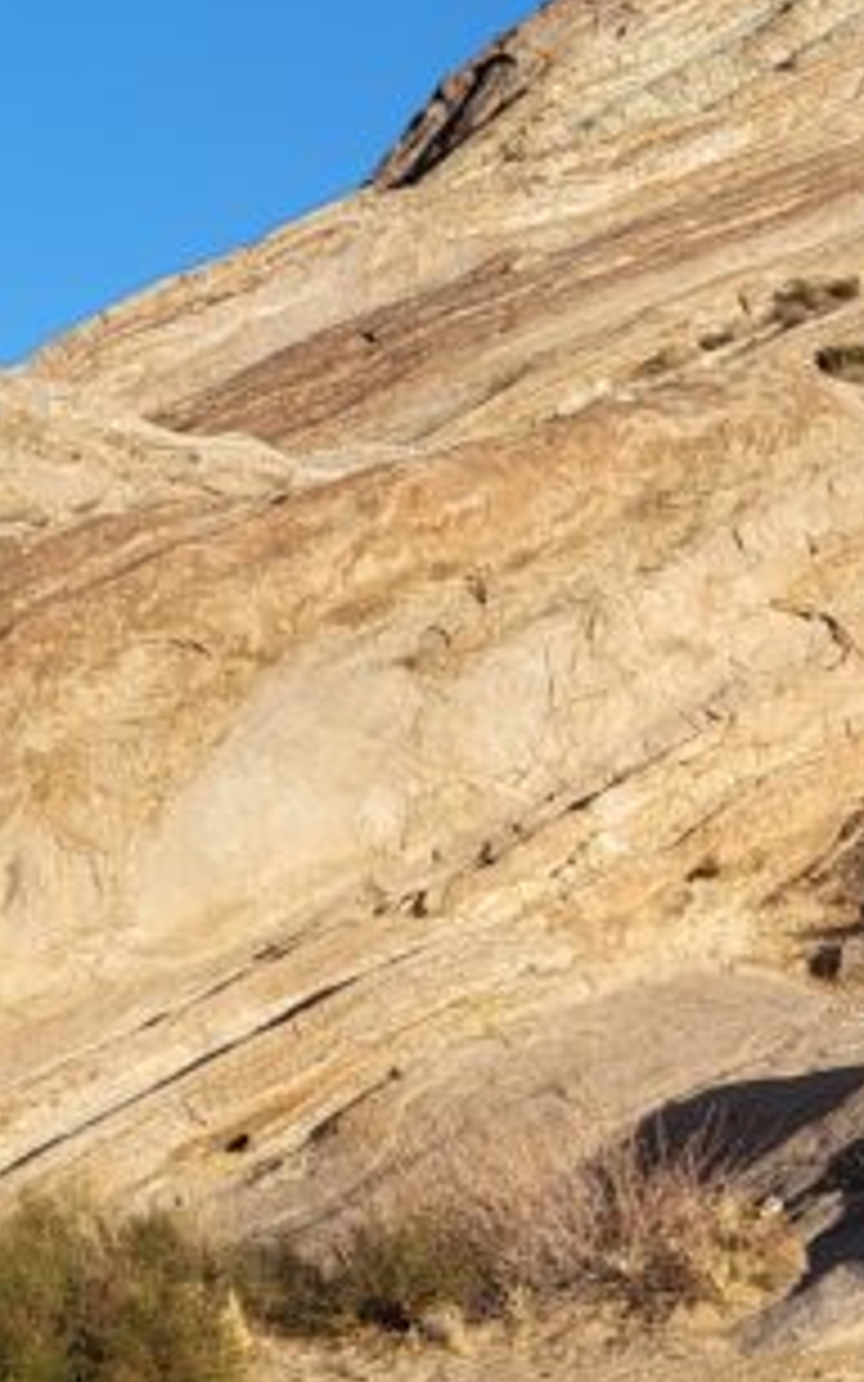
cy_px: 635
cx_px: 788
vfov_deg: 22.5
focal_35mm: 92
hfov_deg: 14.1
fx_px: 3464
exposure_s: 1/1967
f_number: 1.8
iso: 40
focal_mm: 5.4
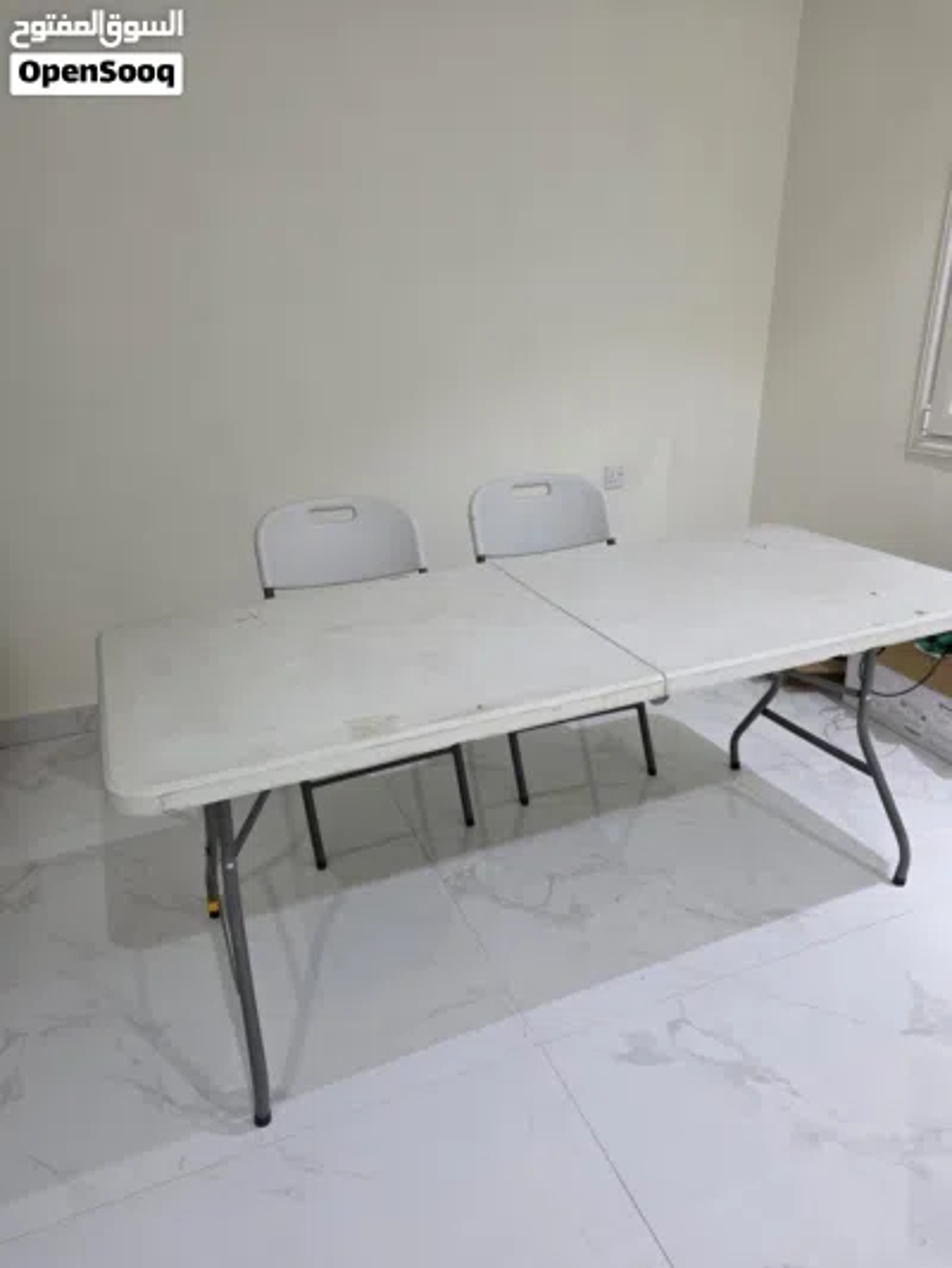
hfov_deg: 58.9
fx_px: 843
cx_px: 476
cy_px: 634
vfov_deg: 73.9
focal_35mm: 23
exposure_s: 1/100
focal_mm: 6.25
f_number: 1.7
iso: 500
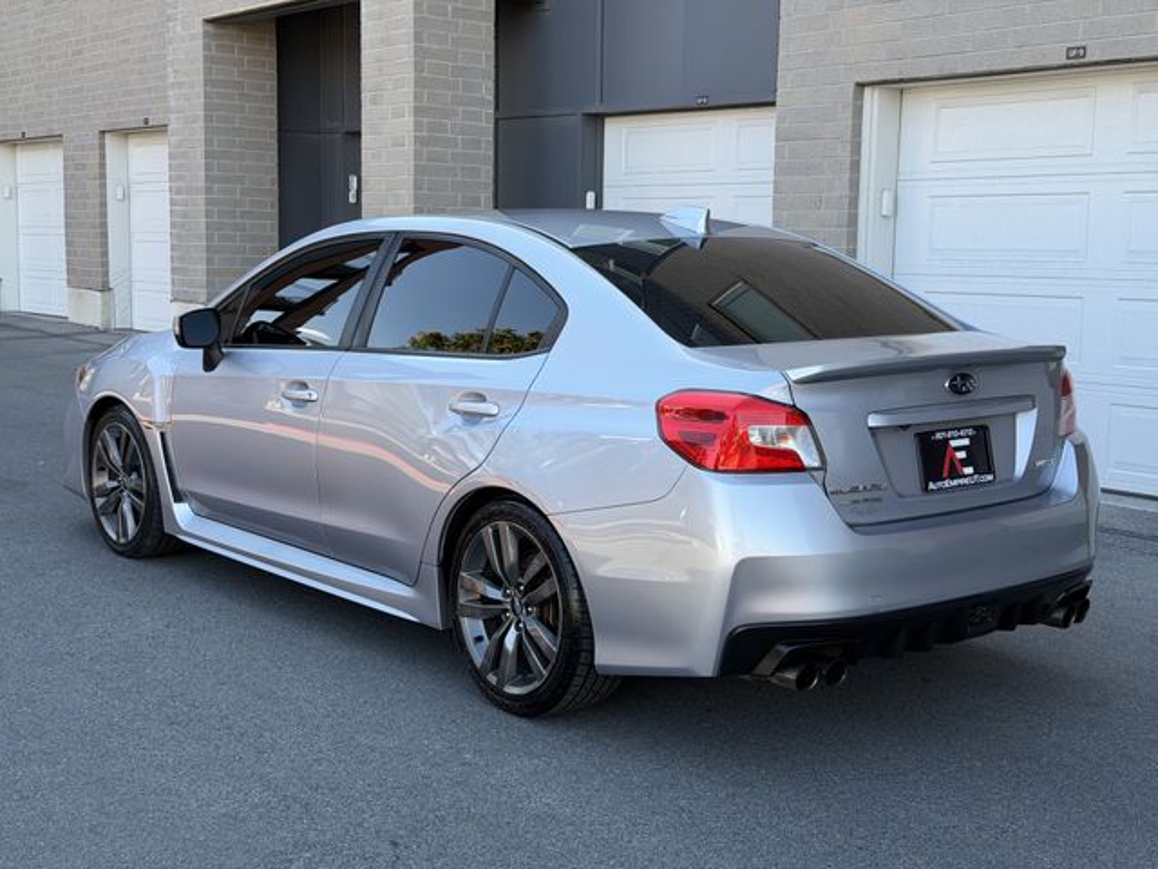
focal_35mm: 48
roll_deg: -1.2
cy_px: 434
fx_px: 1606
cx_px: 579
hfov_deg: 39.7
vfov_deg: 30.3
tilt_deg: -5.7
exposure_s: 1/530
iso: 64
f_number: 1.78
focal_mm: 6.76
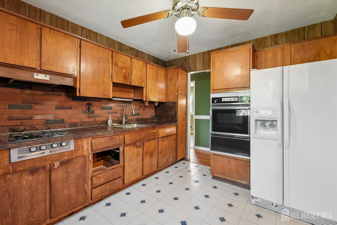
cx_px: 168
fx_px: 149
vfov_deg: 74.1
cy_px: 112
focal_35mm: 16
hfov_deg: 97.1
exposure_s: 1/6
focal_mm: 15.9
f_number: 7.1
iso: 800
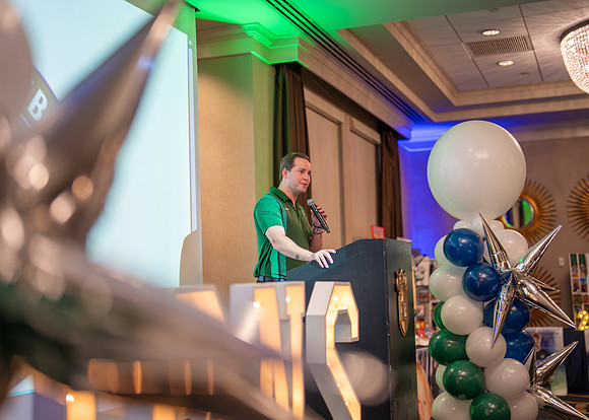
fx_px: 882
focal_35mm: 53
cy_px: 210
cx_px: 294
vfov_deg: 26.8
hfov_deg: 36.9
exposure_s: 1/500
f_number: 1.2
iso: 1000
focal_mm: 50
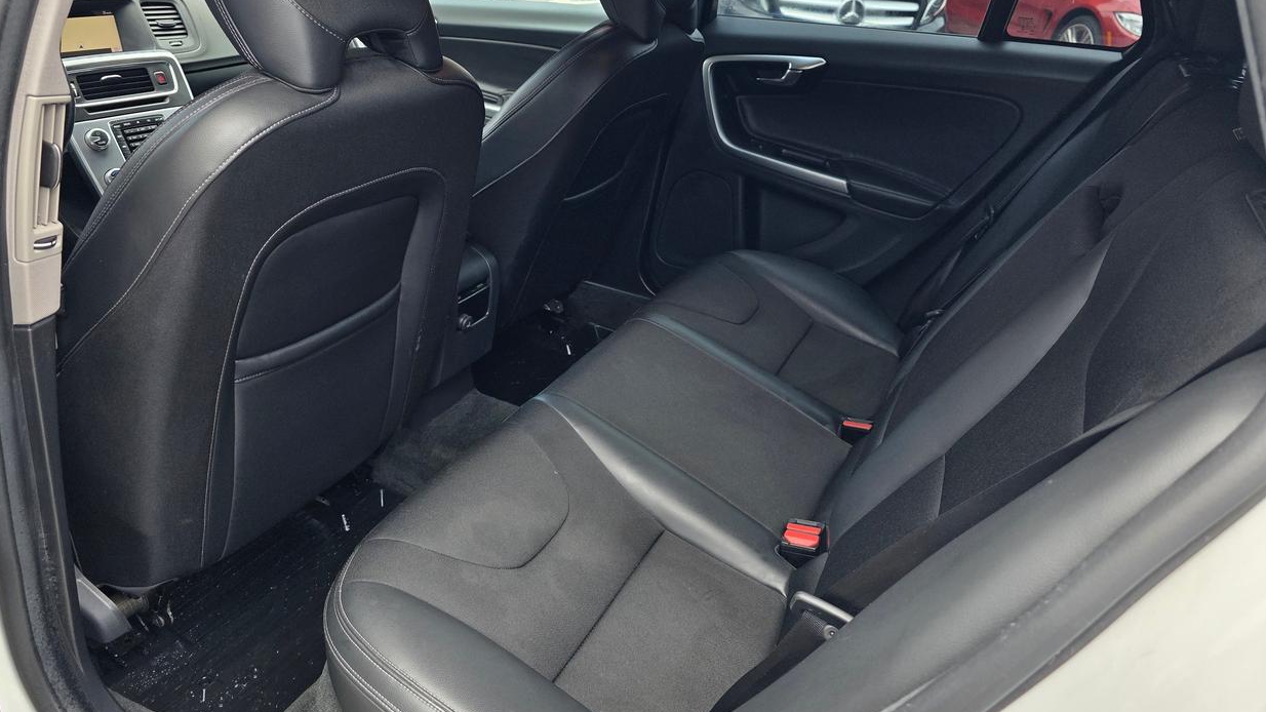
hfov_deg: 71.9
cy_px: 323
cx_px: 617
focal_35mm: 26
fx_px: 873
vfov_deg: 44.3
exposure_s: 1/359
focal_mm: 6.3
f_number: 1.7
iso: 40
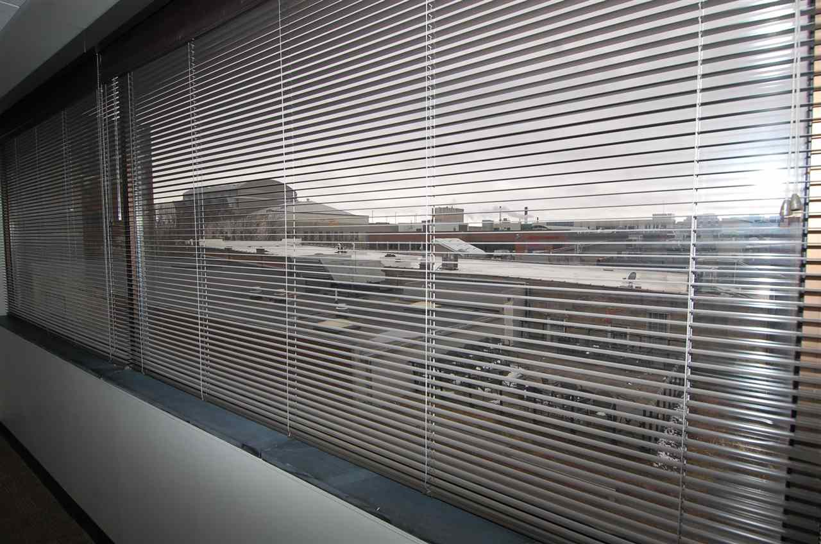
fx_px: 819
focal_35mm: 36
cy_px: 272
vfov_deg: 36.7
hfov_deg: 53.2
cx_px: 410
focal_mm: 24
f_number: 8
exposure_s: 1/250
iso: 400
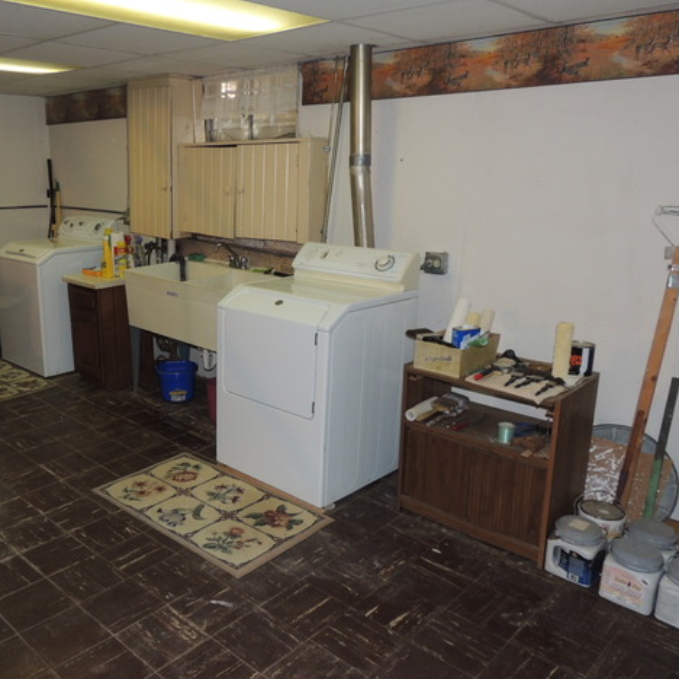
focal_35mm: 29
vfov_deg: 55.6
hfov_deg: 54.4
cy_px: 332
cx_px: 219
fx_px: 644
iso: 200
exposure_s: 1/30
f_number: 3
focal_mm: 4.3
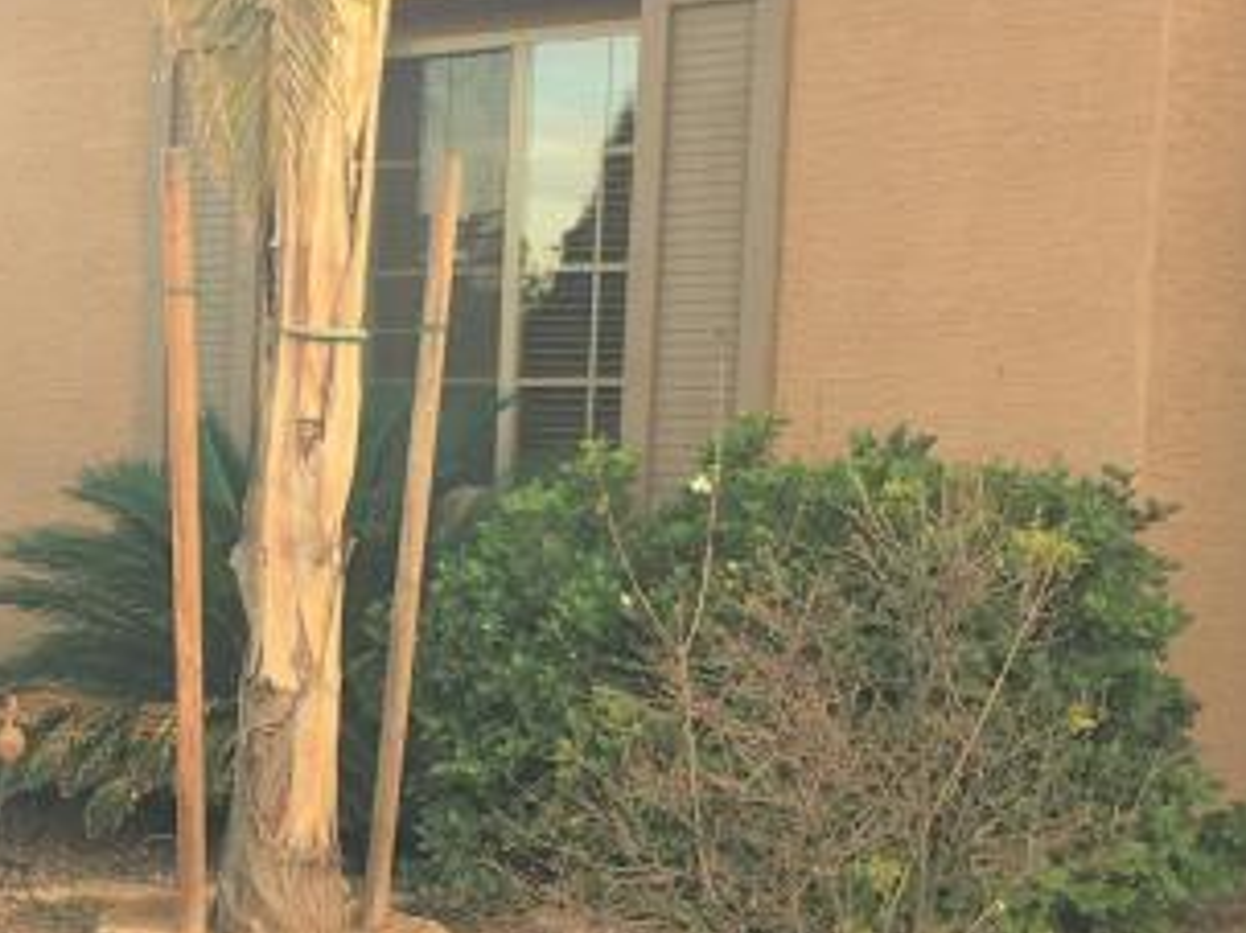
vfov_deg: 14.9
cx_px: -181
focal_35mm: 98
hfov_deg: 19.1
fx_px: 3526
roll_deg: +0.1
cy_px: 806
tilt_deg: -5.9
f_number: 2.2
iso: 25
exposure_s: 1/149
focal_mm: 4.15
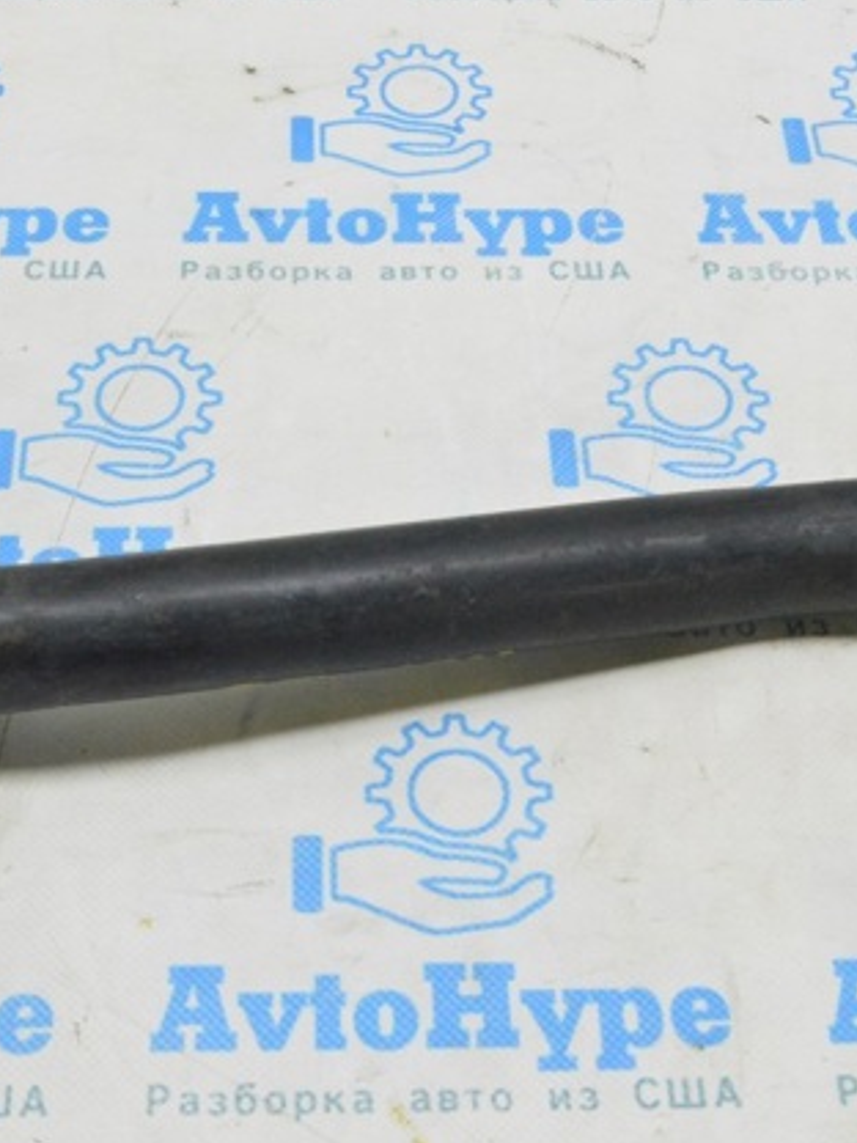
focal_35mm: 62
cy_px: 570
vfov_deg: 31.2
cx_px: 341
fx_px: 2047
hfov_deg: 23.6
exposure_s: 1/20
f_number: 20
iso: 6400
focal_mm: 28
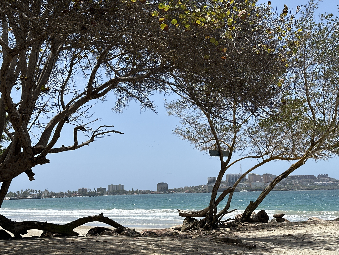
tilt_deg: +7.7
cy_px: 128
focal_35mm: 48
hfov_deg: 39.7
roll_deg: +1.5
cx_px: 170
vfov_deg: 30.3
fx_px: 470
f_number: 1.78
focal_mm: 6.86
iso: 64
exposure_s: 1/5000
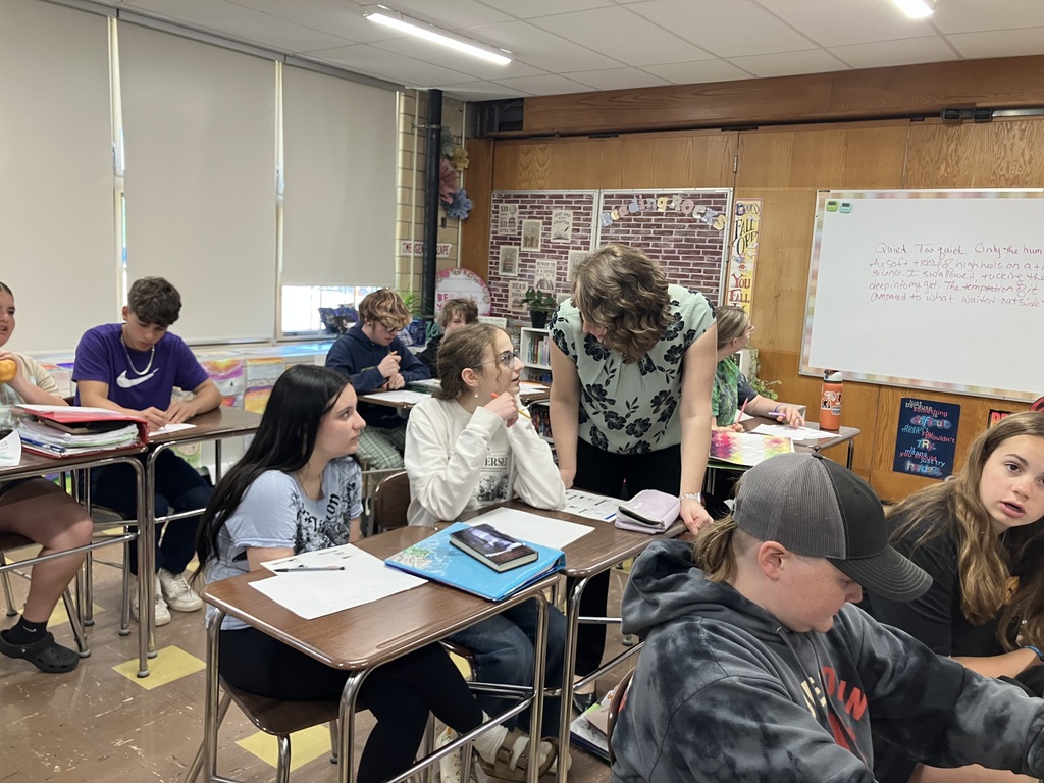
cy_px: 392
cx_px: 522
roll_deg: -1.1
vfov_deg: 49.7
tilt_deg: -8.6
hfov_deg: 63.4
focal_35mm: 28
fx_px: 844
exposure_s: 1/60
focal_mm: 3.99
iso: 100
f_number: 1.8
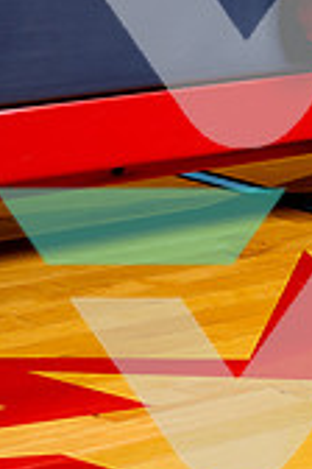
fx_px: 2405
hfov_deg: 7.1
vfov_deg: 11.0
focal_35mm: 185
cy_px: -2
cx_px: 709
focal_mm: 50
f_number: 8
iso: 200
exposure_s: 1/60
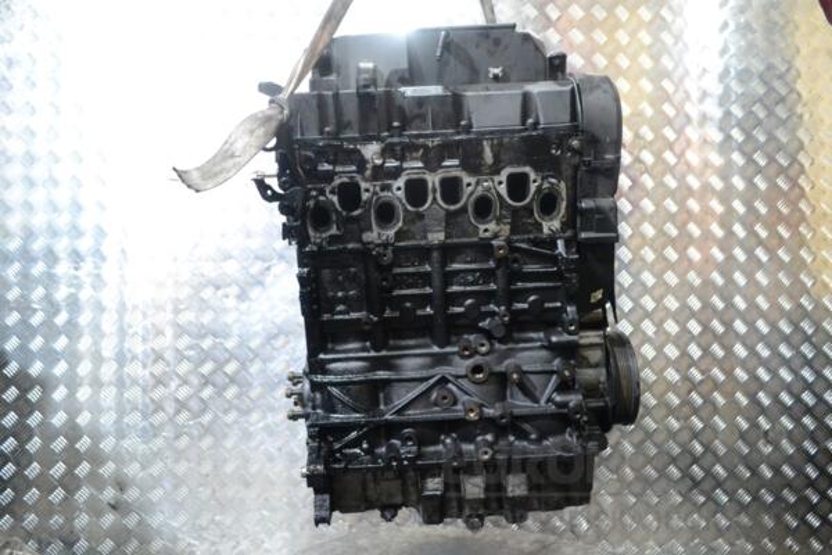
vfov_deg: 43.6
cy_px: 278
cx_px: 416
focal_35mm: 30
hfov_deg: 61.9
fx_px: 693
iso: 2000
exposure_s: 1/30
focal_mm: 20
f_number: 3.8
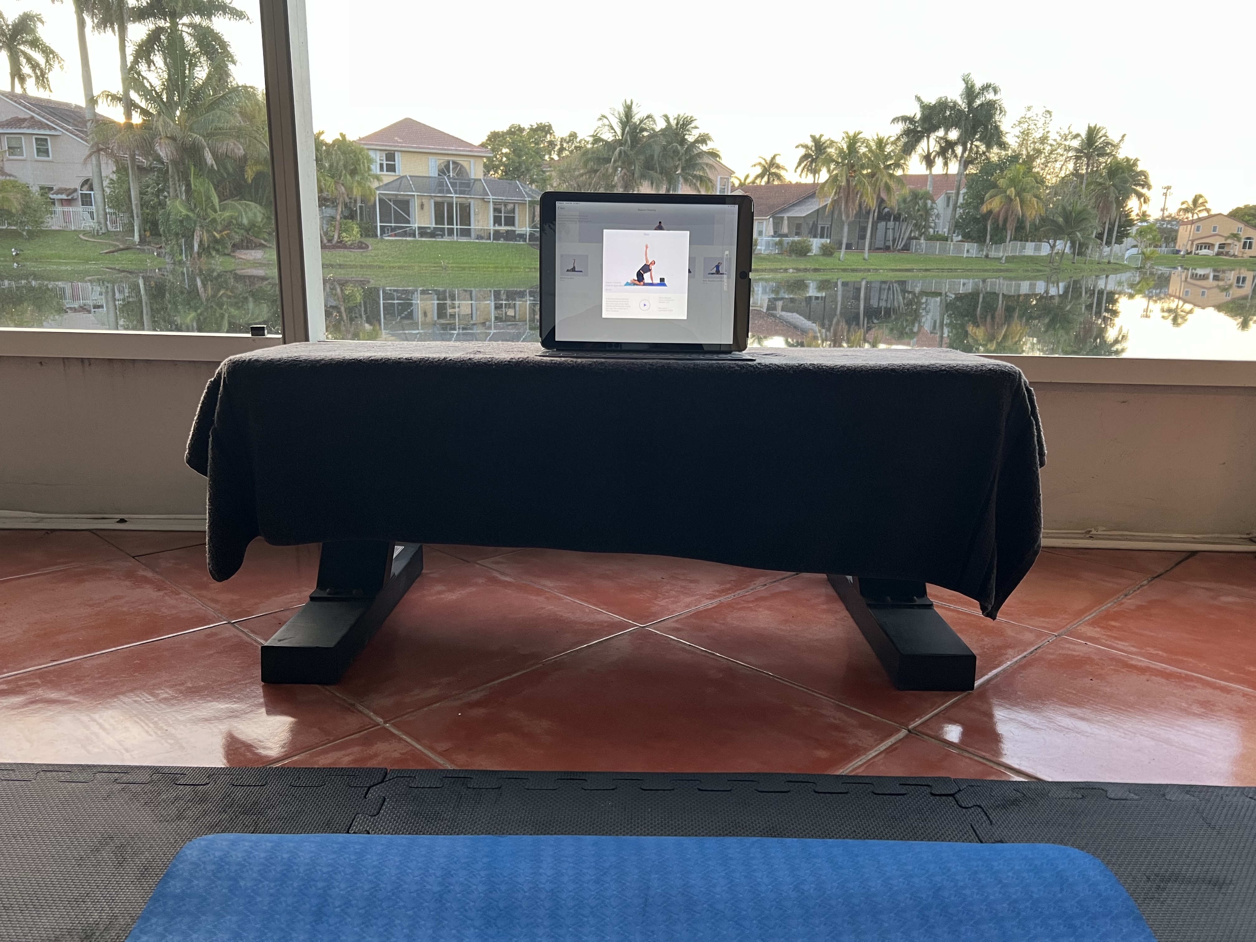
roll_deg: -1.6
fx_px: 943
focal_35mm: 26
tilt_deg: -15.1
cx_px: 628
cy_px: 471
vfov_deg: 53.1
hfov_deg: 67.3
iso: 125
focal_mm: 5.7
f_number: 1.5
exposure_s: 1/70
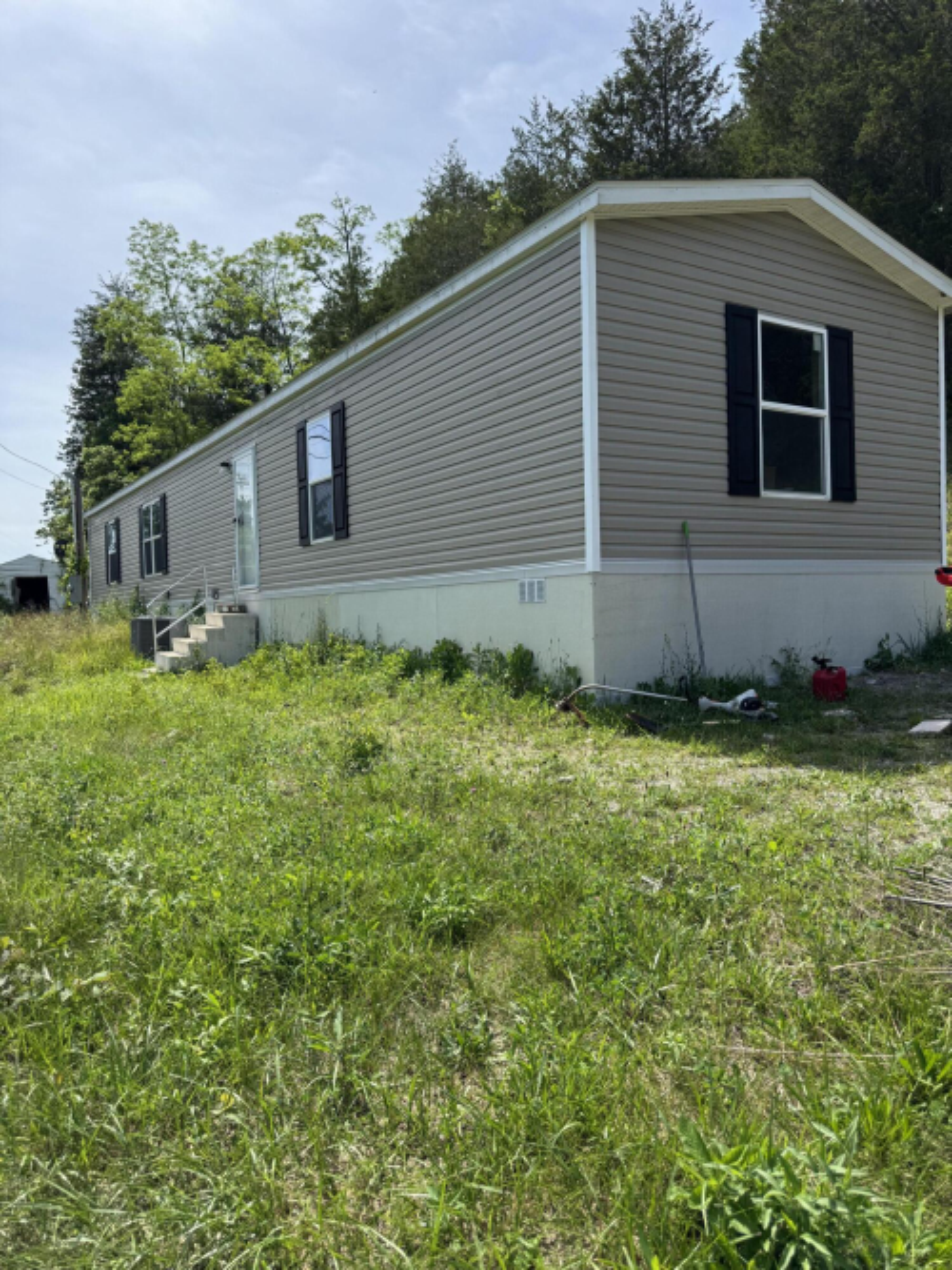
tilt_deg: -1.5
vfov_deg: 71.6
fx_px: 880
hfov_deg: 56.8
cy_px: 635
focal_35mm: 24
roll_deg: +1.4
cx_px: 476
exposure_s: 1/2604
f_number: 1.78
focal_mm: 6.76
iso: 80
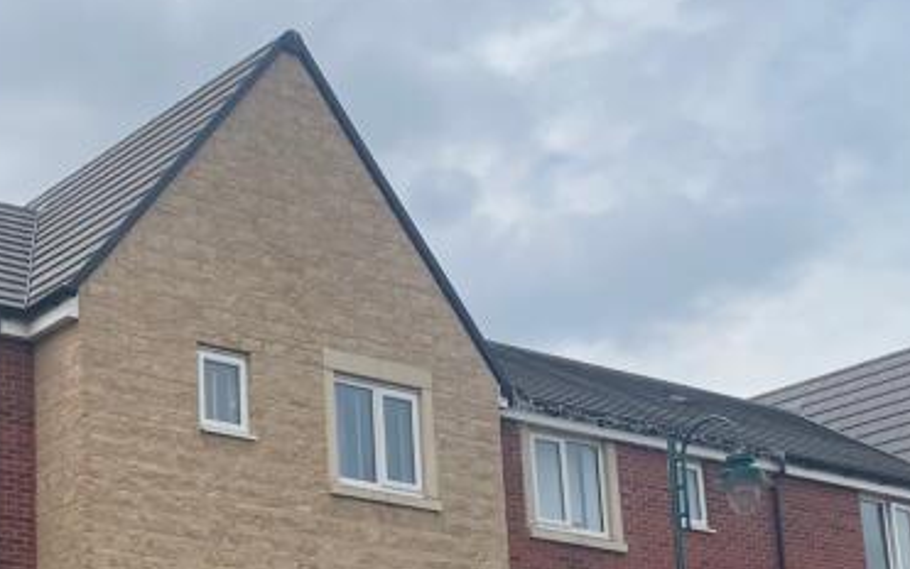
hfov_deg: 25.5
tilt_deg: +12.6
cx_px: -39
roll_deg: +0.7
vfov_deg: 16.8
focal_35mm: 76
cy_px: 571
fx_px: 1885
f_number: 1.6
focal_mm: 4.2
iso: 32
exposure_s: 1/3509
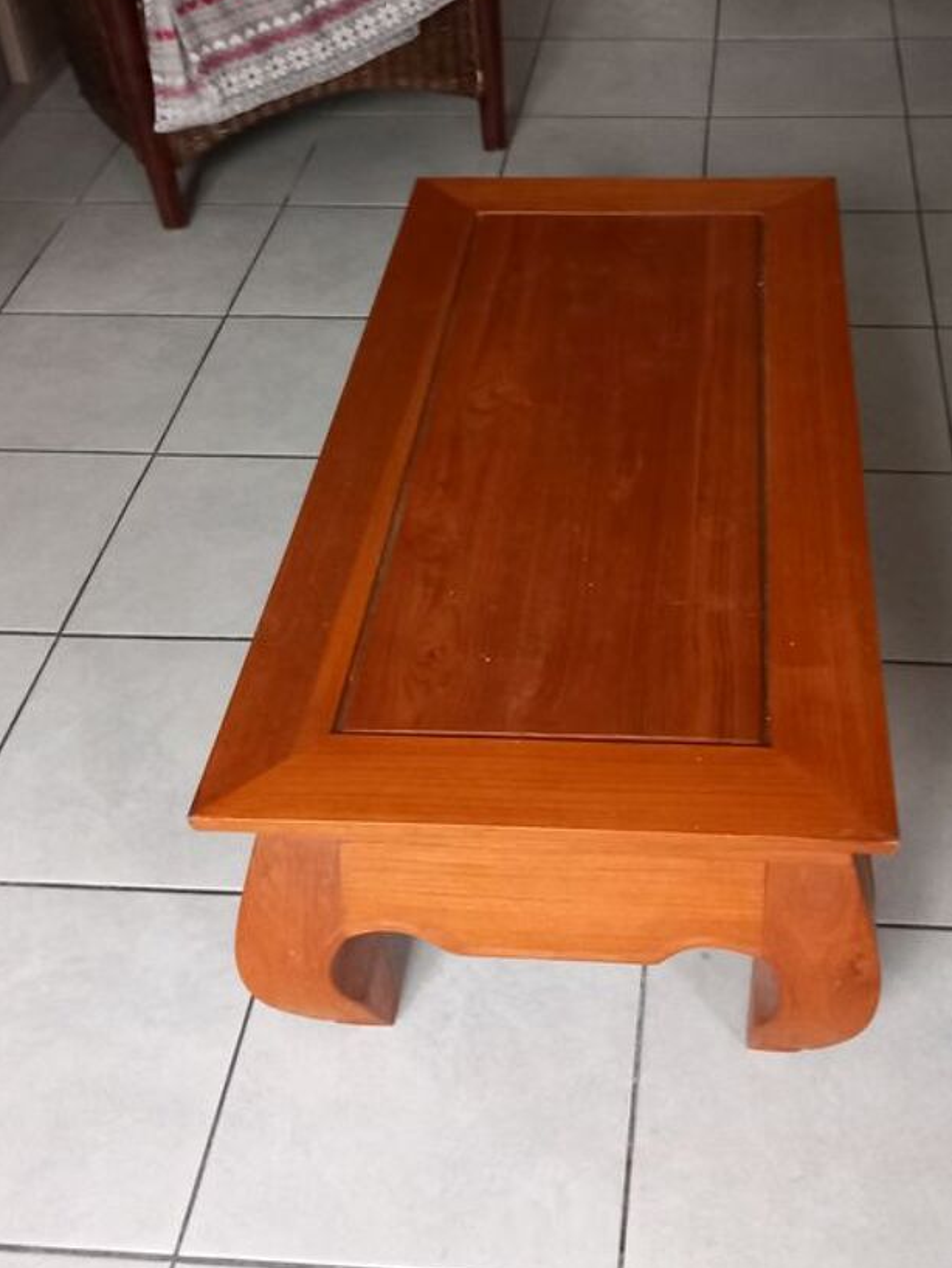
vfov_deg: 42.6
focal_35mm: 44
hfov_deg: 32.7
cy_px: 474
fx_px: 1613
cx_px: 597
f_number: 1.8
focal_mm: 4
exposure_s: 1/20
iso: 500
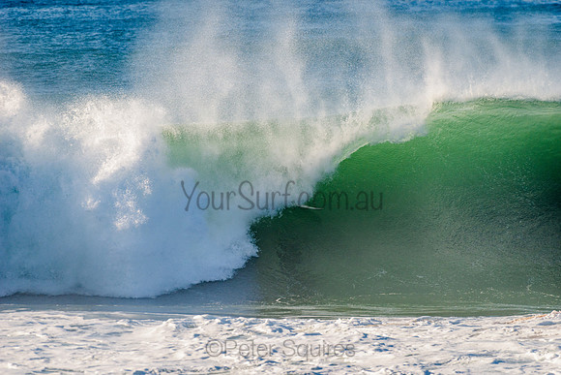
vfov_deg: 2.8
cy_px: 188
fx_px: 7793
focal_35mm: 500
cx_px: 280
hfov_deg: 4.1
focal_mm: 500
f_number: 5.6
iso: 200
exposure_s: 1/1600
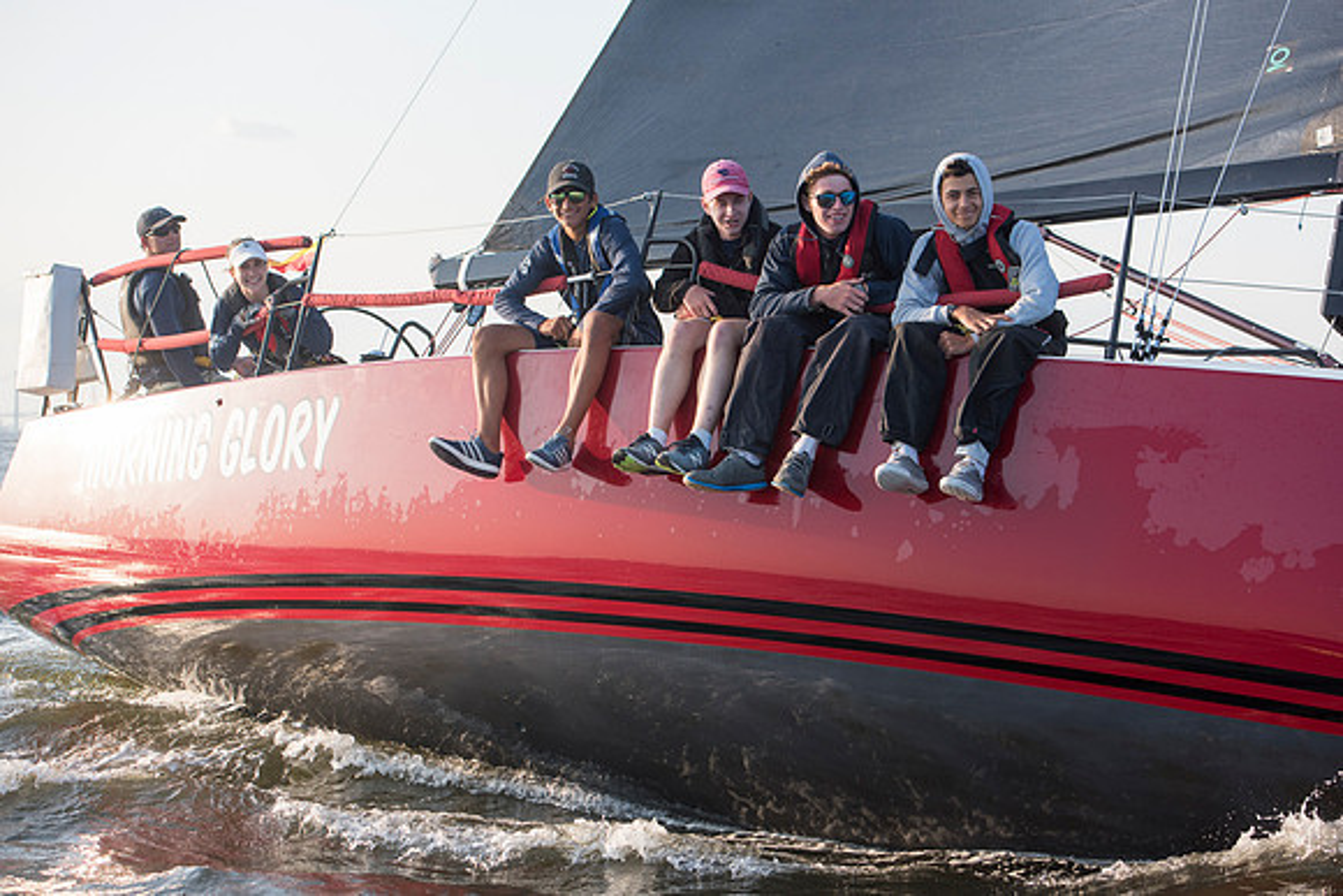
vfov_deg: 13.4
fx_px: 3806
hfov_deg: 20.0
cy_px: 448
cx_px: 672
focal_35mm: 102
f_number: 4.5
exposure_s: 1/1000
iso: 320
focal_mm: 102
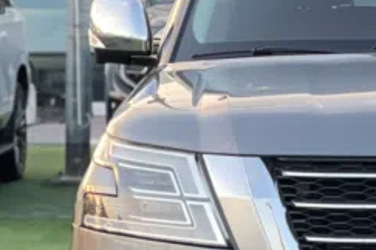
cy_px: 68
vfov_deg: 7.8
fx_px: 1828
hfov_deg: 11.5
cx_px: 443
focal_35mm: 175
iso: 200
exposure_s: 1/121
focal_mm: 7.5
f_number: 2.2
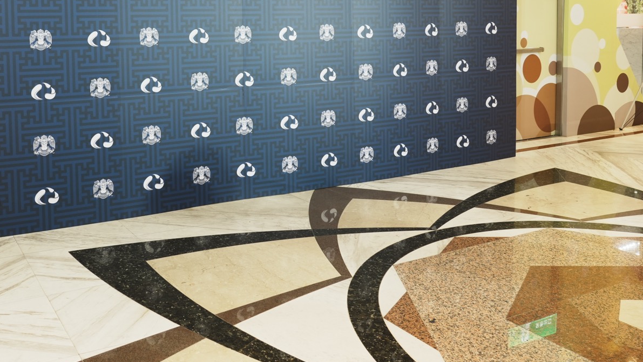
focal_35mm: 38
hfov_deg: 51.8
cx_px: 214
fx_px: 648
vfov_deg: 30.3
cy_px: 61
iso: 800
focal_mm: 24
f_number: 4
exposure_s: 1/60
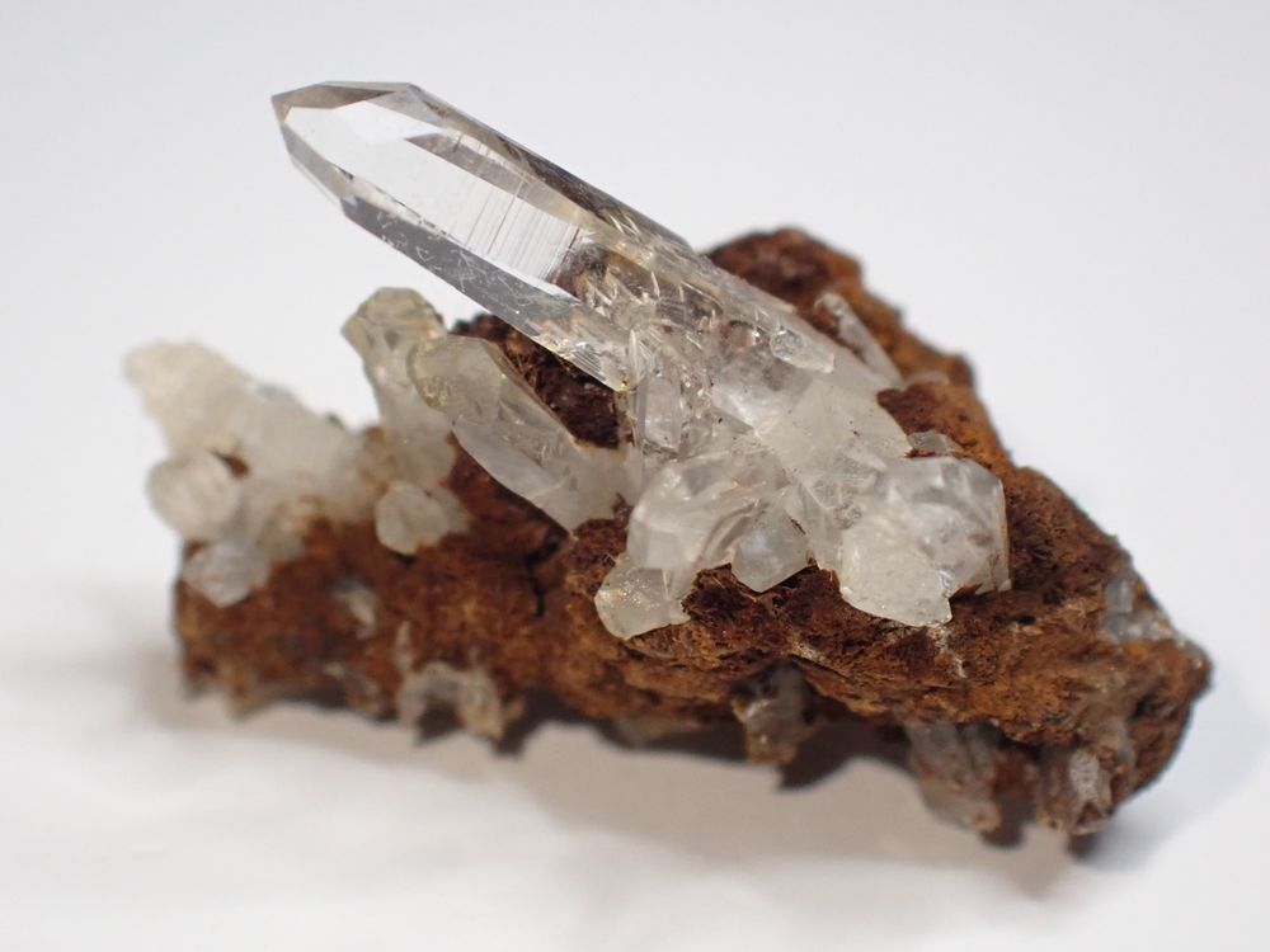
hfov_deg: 19.6
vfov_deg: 14.8
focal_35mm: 100
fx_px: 3669
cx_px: 635
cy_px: 476
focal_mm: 18
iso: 800
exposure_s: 1/250
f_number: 4.9
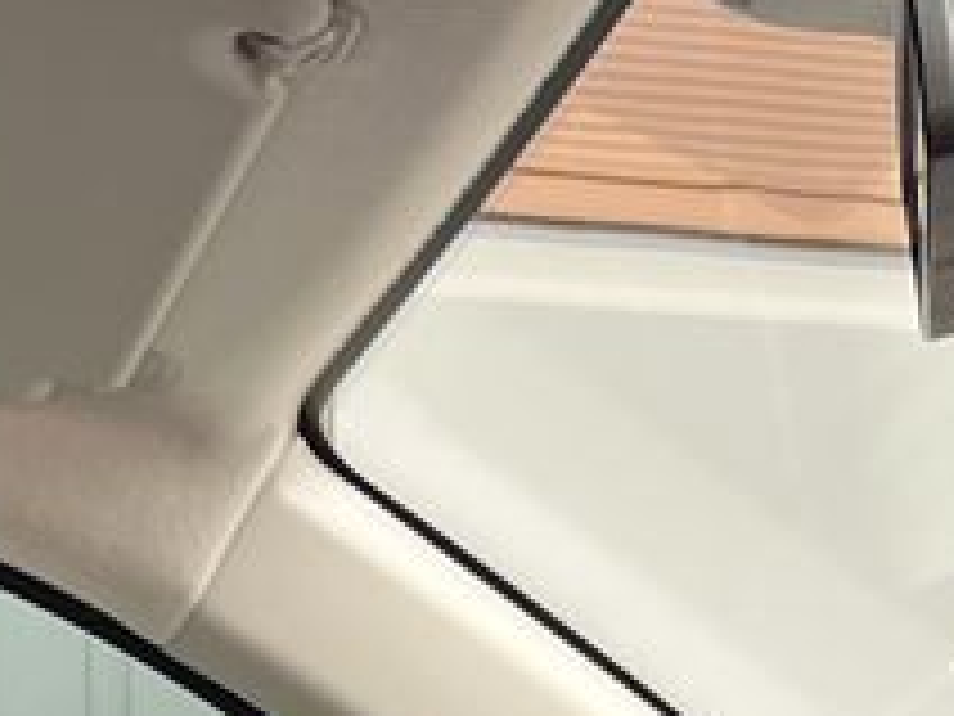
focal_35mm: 157
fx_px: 4327
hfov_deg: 12.6
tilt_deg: -1.9
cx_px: 441
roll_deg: +0.2
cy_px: 1936
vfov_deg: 8.4
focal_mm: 5.1
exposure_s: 1/122
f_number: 1.6
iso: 64
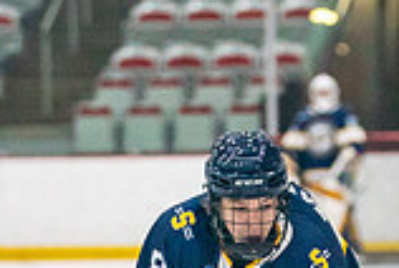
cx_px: 295
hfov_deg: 4.1
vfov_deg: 2.7
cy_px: 487
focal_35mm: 506
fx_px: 5619
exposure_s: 1/1600
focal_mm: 107
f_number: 2.8
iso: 4000
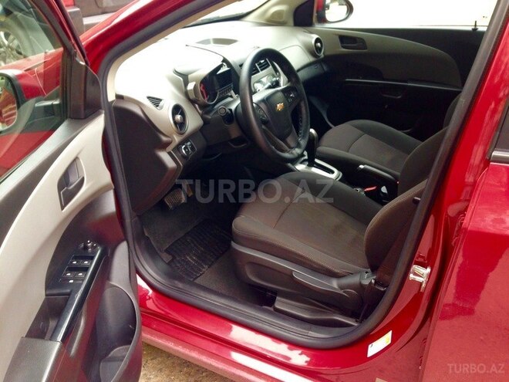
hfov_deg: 55.4
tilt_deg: -29.2
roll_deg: +0.6
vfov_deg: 42.9
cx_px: 254
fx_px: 485
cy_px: 191
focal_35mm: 33
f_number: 2.4
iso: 64
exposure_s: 1/20
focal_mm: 4.12
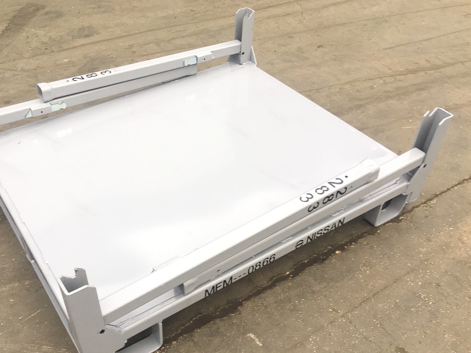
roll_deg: -0.7
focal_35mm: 36
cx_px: 199
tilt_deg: -42.8
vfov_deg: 39.5
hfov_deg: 51.1
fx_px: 490
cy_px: 208
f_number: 2.2
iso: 40
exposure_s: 1/100
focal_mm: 4.15
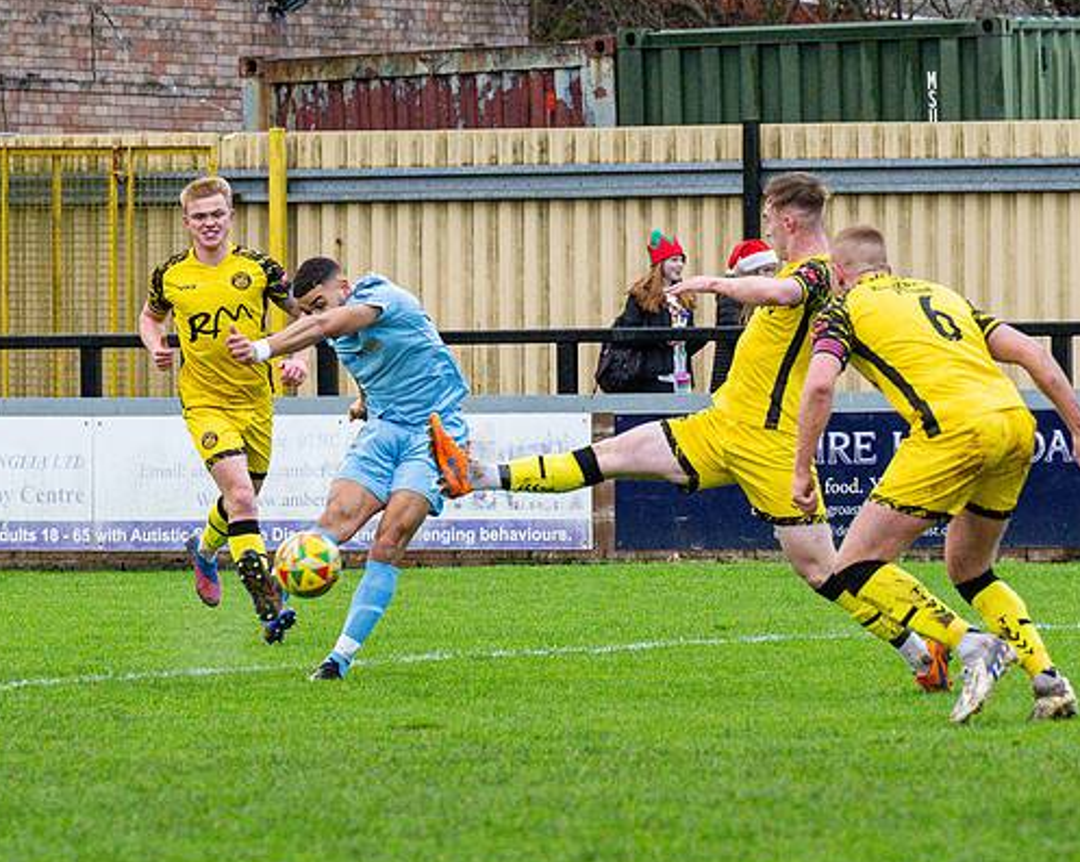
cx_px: 548
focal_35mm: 357
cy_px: 464
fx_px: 11404
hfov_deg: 5.4
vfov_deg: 4.3
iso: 2000
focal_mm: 105
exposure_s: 1/1250
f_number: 4
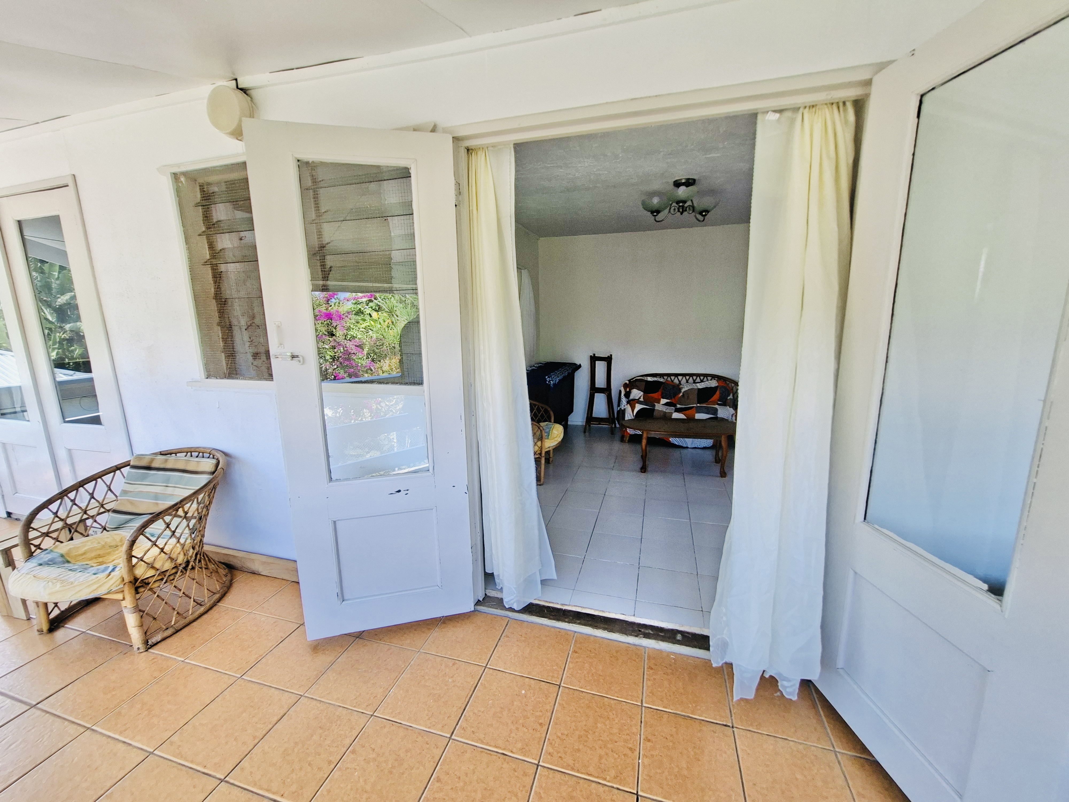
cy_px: 401
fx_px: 401
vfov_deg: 89.9
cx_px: 534
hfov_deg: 106.2
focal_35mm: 13
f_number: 2.2
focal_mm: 1.74
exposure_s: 1/100
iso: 50
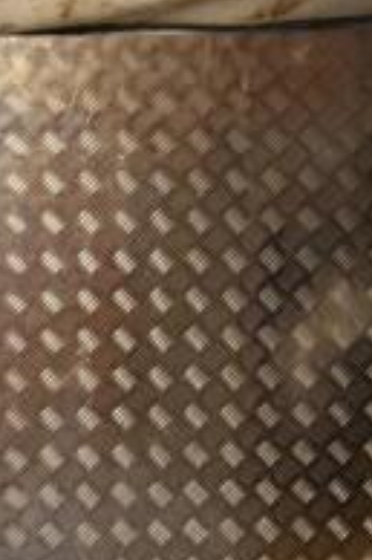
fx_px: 1584
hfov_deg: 11.4
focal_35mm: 102
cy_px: 499
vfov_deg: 19.7
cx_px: -487
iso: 800
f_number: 7.1
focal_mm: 22
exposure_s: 1/200
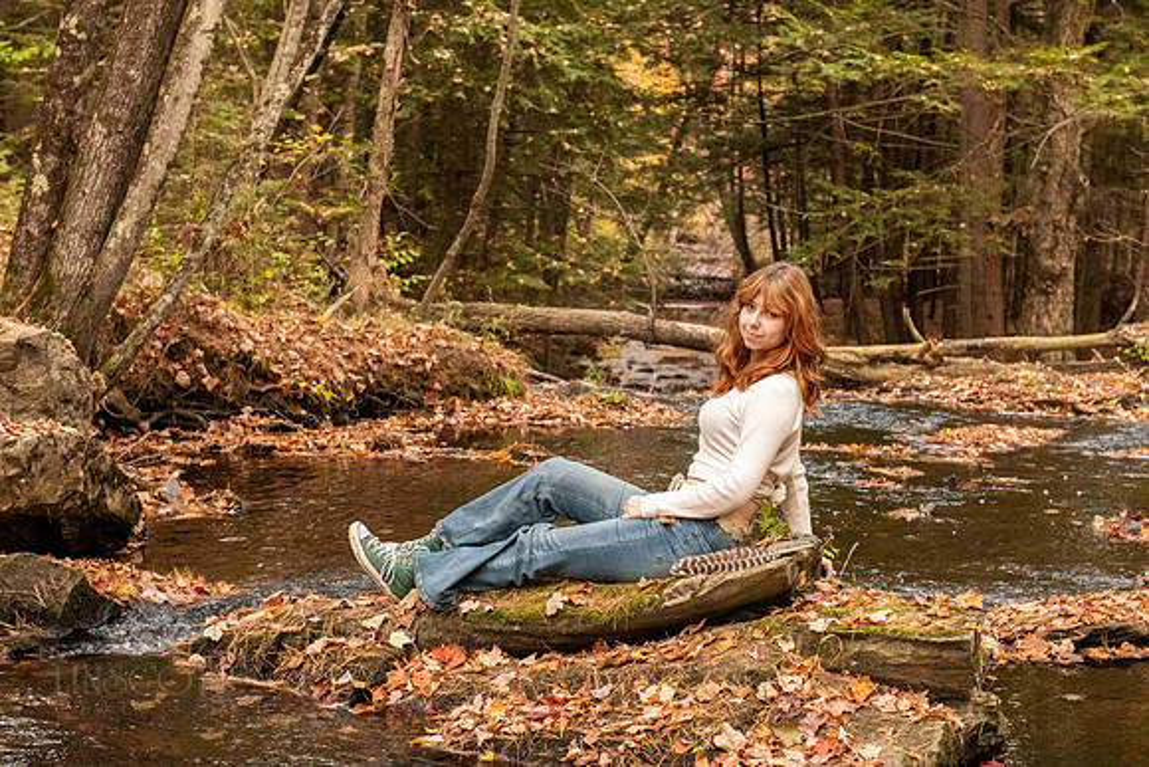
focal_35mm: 70
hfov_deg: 28.8
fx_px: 2235
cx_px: 574
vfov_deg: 19.5
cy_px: 384
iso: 8000
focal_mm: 70
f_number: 7.1
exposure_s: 1/100
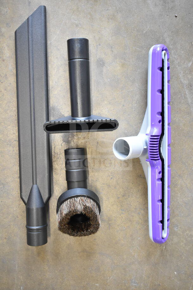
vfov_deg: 51.3
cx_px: 96
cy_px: 145
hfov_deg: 35.5
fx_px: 301
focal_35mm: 38
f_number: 4
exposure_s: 1/60
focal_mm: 25
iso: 1600
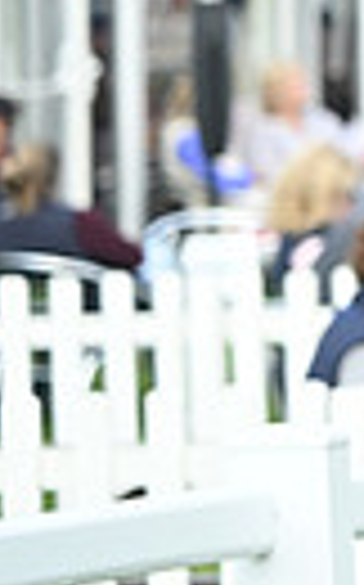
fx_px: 12312
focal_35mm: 774
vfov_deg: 2.7
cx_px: 1254
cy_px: -88
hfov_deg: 1.7
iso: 800
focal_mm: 170
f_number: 4.8
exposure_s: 1/1250
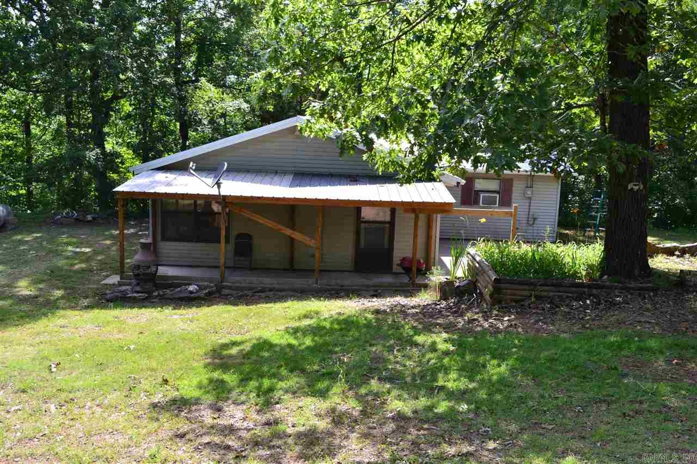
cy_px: 232
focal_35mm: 33
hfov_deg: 57.2
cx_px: 348
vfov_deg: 40.0
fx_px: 639
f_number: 9
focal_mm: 22
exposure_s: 1/160
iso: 400
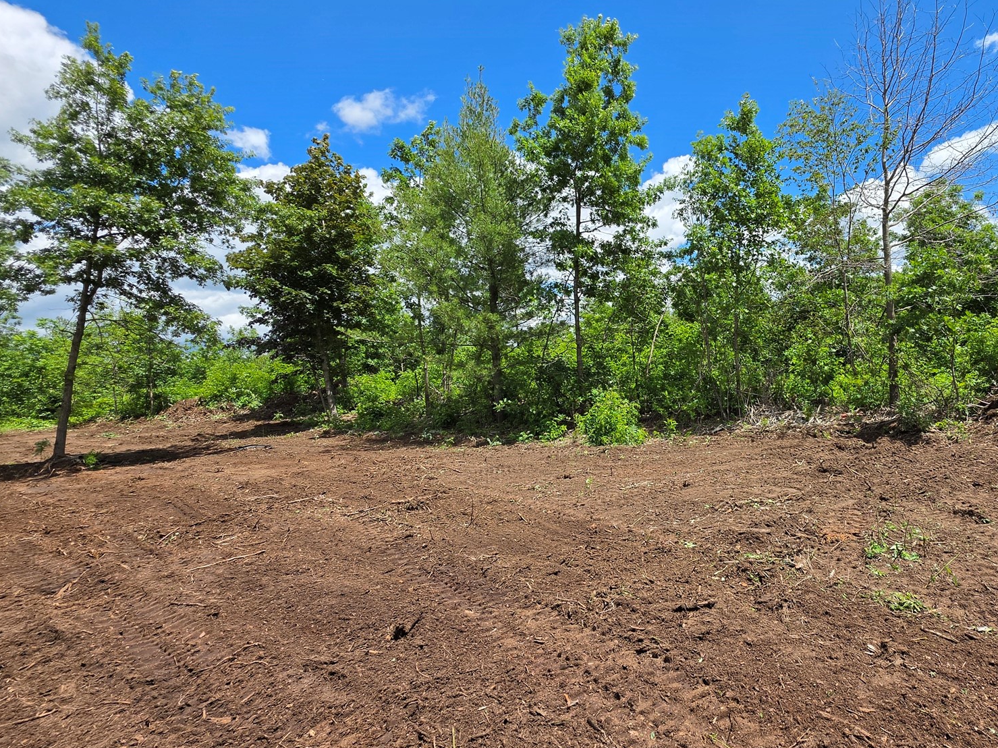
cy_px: 340
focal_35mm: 18
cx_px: 655
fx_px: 519
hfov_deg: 85.1
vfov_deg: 71.4
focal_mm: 2.2
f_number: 1.9
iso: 32
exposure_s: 1/1497
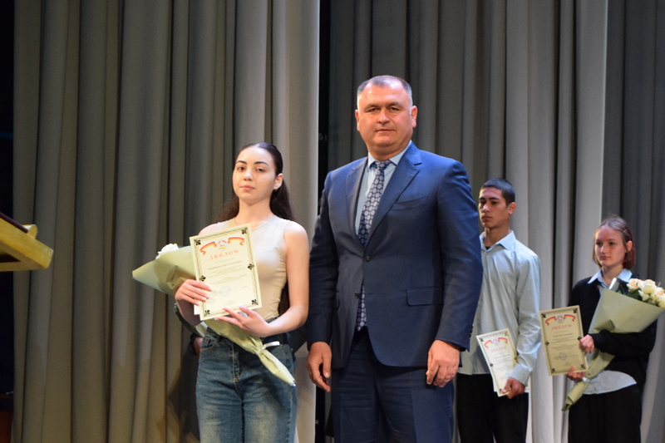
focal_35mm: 82
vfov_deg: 16.5
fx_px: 1524
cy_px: 222
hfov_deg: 24.6
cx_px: 332
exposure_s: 1/60
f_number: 5.6
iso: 1600
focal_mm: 55
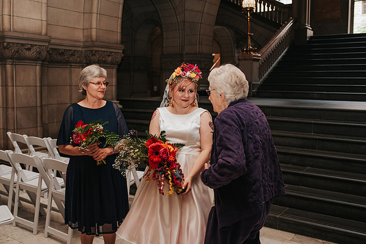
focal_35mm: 37
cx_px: 174
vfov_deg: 36.1
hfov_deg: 52.1
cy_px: 116
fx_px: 374
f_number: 4
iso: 1000
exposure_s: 1/160
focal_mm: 35
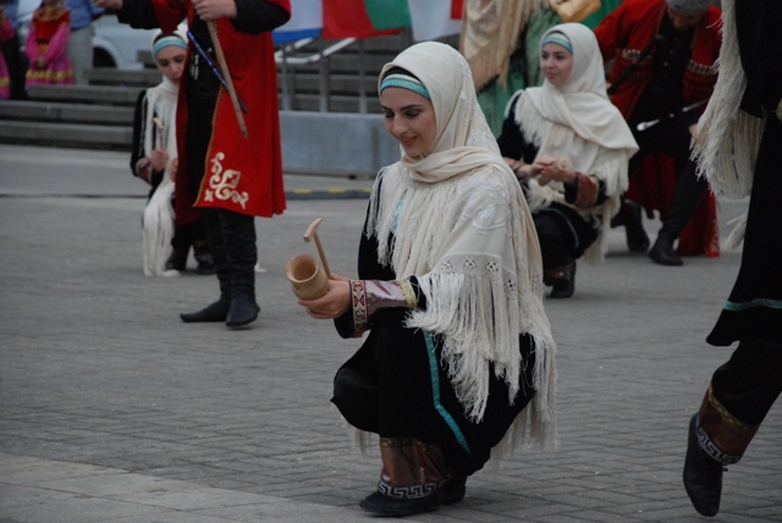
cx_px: 391
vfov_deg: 7.6
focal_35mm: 180
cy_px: 262
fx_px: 3913
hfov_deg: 11.4
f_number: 5.6
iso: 1250
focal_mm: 120
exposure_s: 1/500
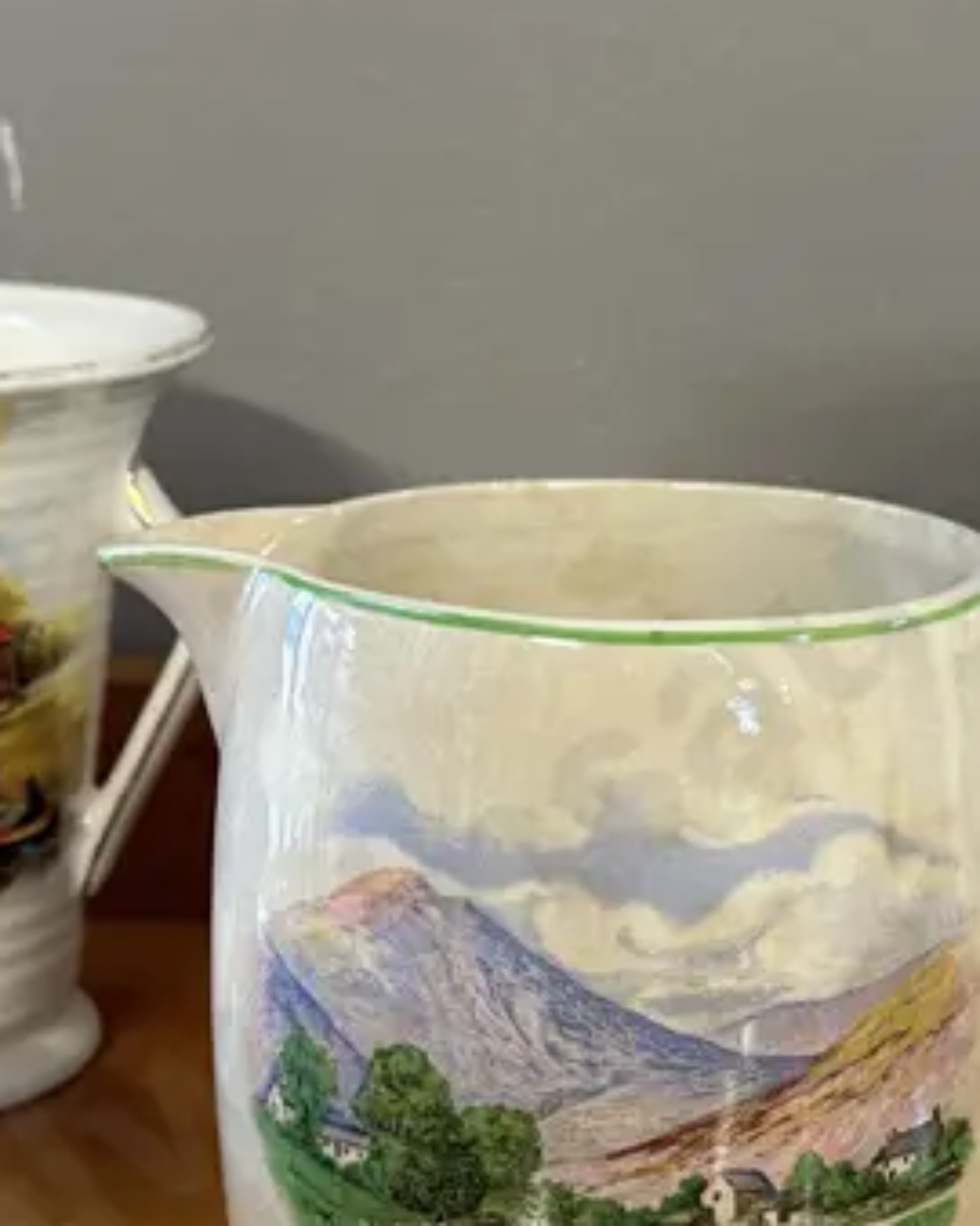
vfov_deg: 26.6
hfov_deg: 21.5
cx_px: 577
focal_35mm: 71
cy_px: 823
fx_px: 2576
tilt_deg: -17.4
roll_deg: -1.4
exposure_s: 1/50
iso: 160
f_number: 1.78
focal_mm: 6.86
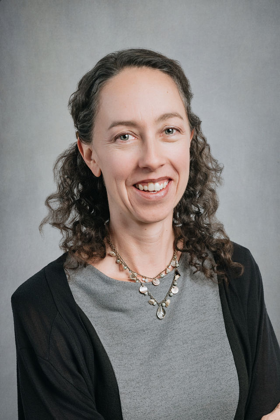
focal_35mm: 50
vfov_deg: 39.6
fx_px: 583
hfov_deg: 27.0
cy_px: 210
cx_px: 140
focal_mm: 50
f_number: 4.5
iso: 640
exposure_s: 1/200
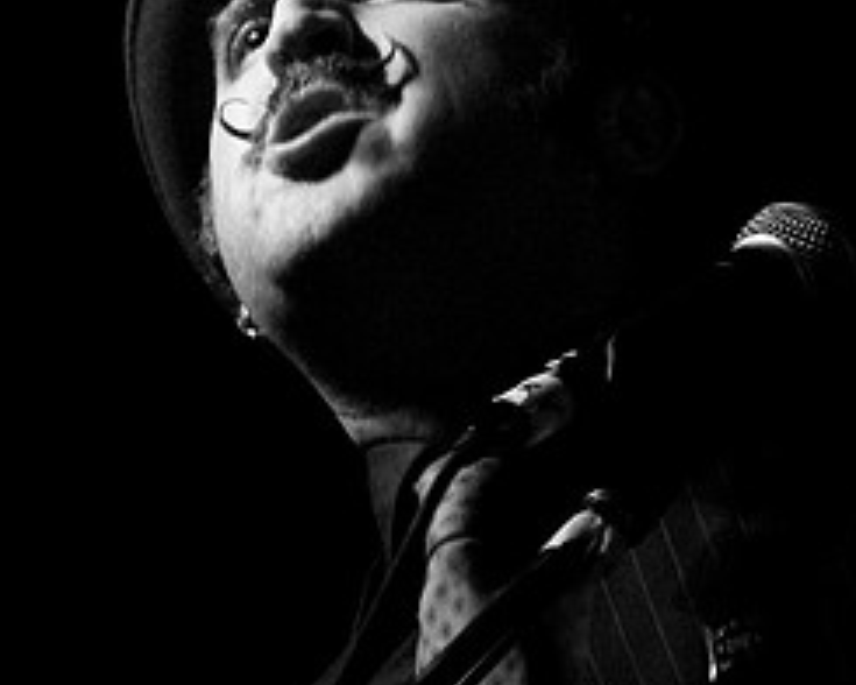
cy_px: 154
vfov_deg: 9.6
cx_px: -98
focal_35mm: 160
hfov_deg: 11.9
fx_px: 4053
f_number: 2.8
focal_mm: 48
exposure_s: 1/60
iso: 800
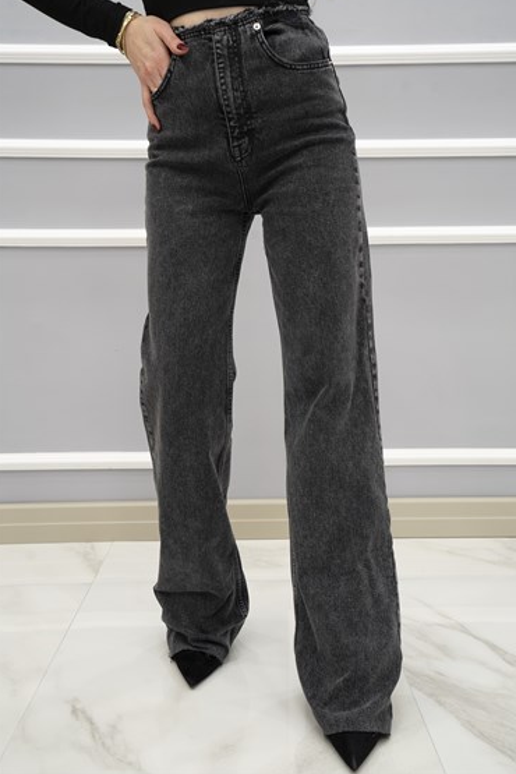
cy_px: 370
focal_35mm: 39
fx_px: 838
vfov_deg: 49.5
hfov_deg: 34.2
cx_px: 264
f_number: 7.1
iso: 640
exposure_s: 1/30
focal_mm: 37
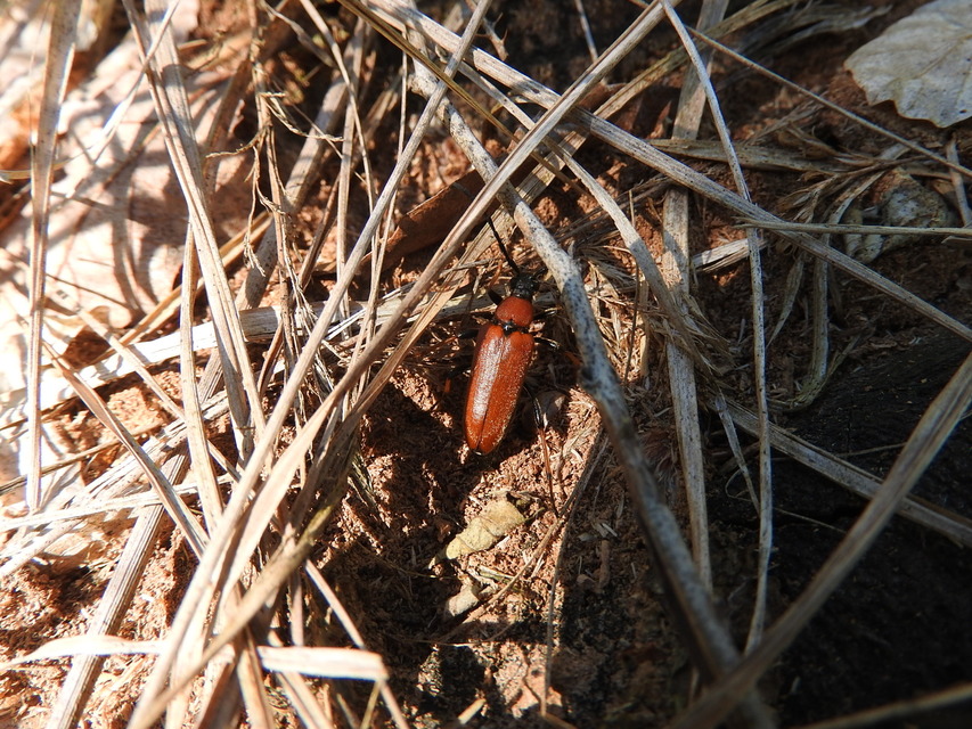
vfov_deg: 46.8
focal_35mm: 30
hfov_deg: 60.0
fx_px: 843
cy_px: 364
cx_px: 486
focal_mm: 5.4
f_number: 3.5
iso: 100
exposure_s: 1/320
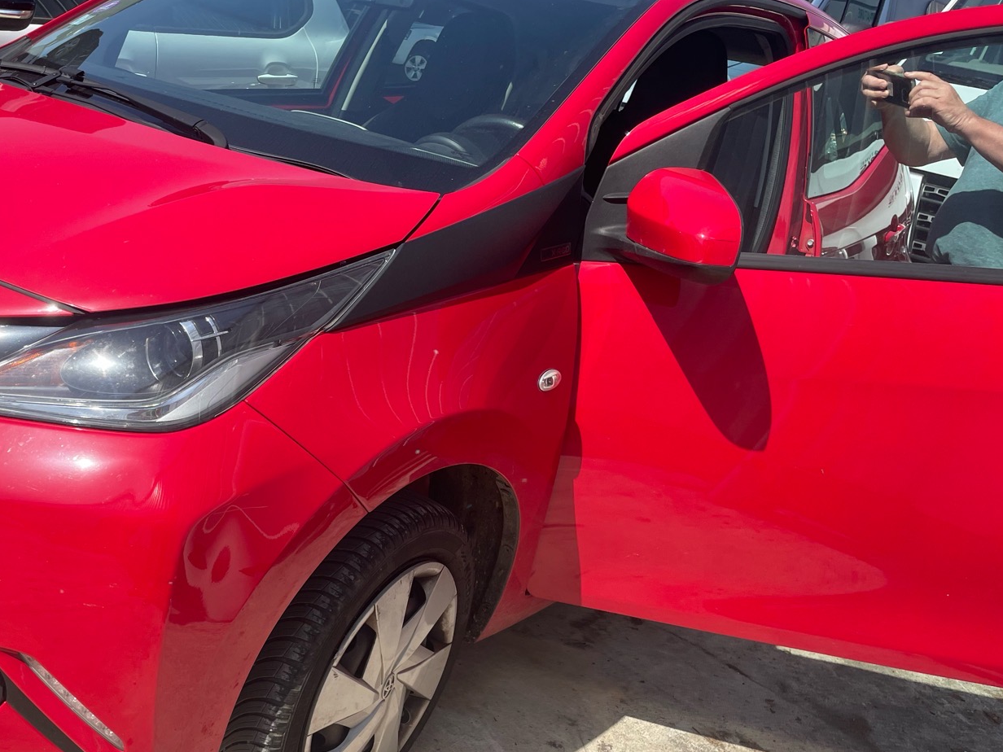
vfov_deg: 37.6
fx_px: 1101
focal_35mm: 38
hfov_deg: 47.5
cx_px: 275
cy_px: 429
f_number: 1.6
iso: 32
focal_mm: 4.2
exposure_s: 1/2564
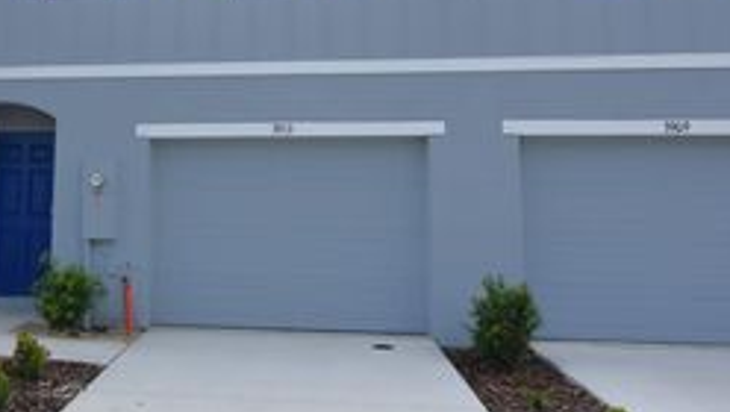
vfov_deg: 30.9
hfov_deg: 50.5
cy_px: 116
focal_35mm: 38
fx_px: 736
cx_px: 180
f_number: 8
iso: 160
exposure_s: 1/500
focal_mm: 12
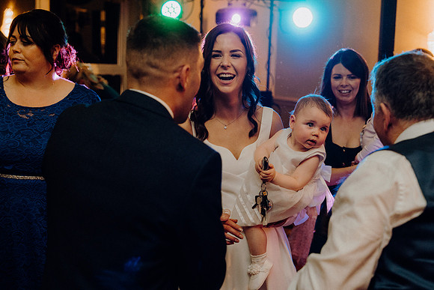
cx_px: 217
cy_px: 145
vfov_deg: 23.8
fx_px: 687
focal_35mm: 57
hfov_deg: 35.0
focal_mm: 57
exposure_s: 1/160
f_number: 3.5
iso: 3200
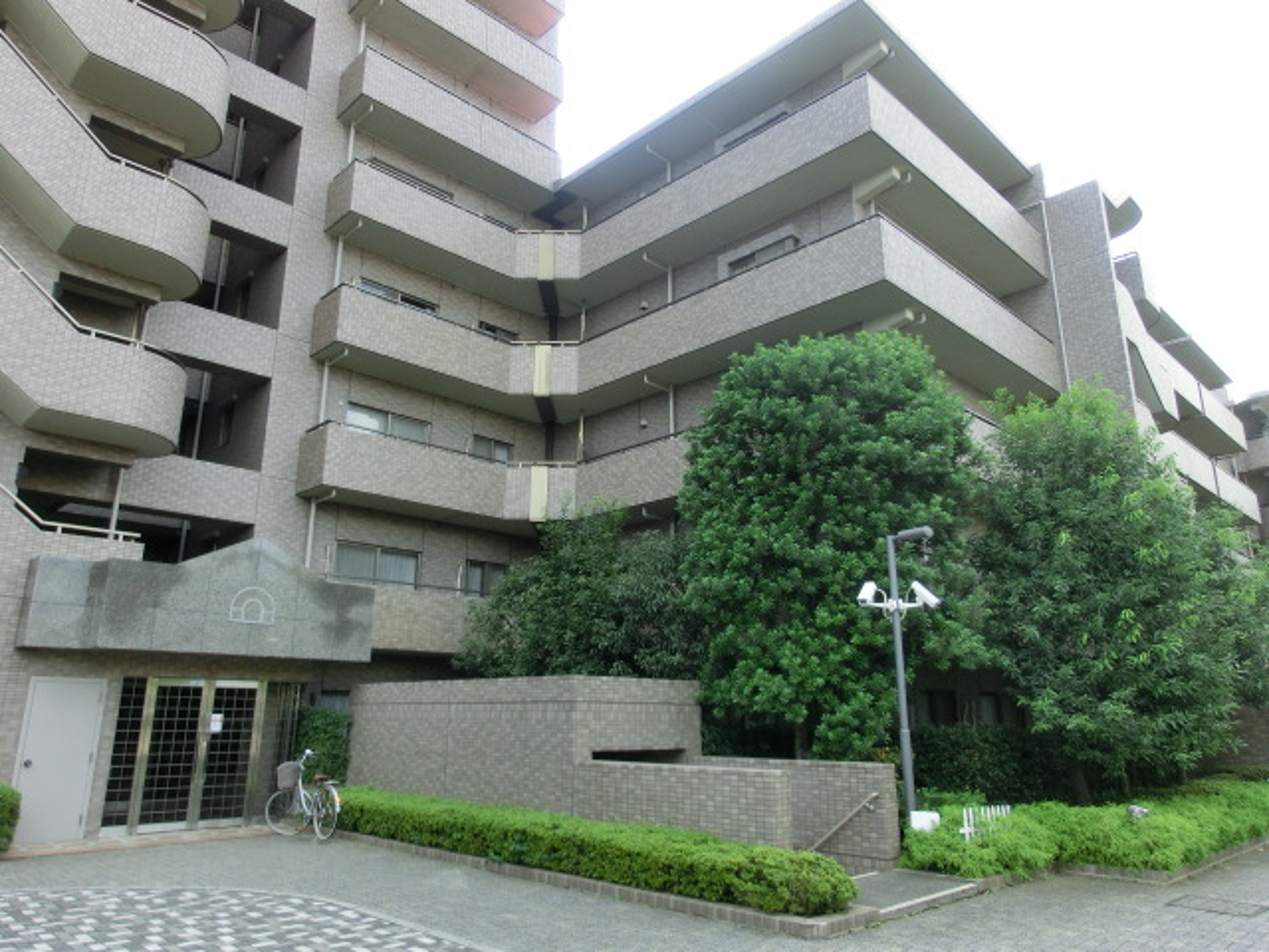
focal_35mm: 24
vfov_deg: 56.8
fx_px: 880
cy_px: 476
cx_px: 634
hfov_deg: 71.6
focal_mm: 4.24
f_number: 3
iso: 100
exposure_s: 1/200
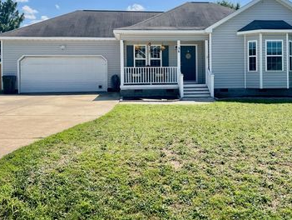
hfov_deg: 49.9
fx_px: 312
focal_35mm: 37
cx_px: 170
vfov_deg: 38.3
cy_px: 75
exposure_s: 1/4831
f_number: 1.5
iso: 50
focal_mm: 5.7
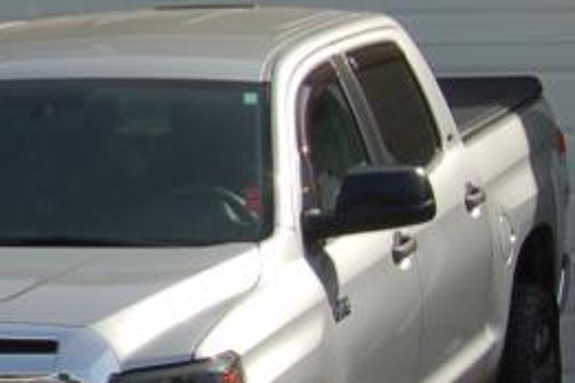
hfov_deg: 8.9
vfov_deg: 6.1
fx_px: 3577
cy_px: 34
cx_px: -326
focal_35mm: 224
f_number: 9
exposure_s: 1/320
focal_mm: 26
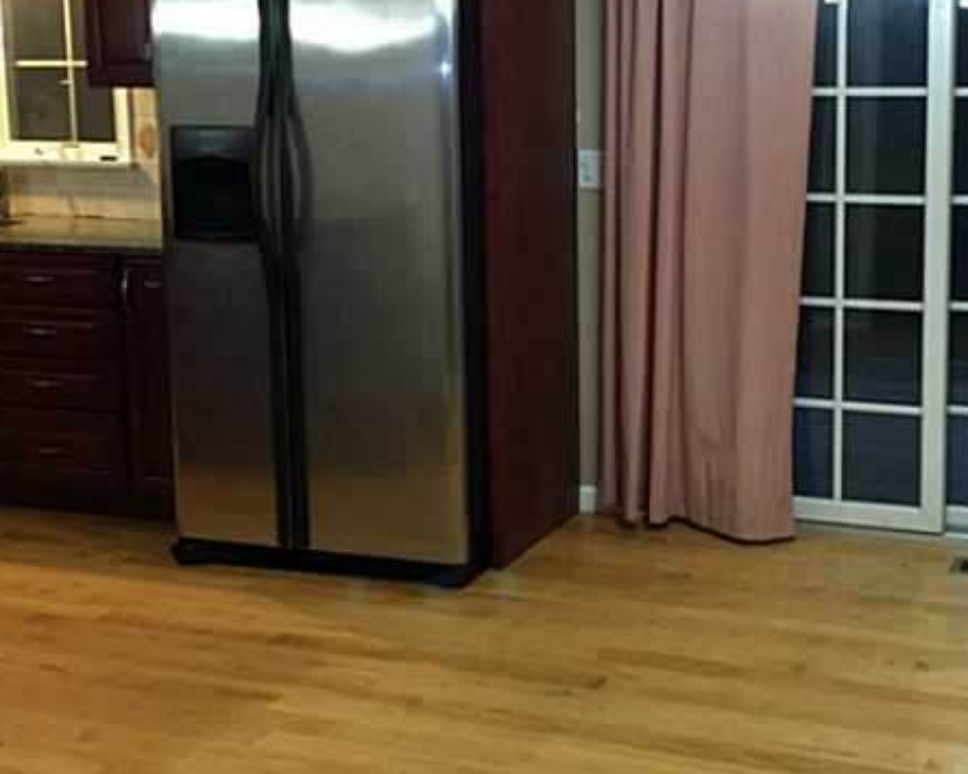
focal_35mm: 51
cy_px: 279
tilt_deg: -7.9
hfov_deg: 36.3
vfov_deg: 29.5
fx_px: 1461
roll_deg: +0.2
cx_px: 650
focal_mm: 4.15
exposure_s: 1/15
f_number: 2.2
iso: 100
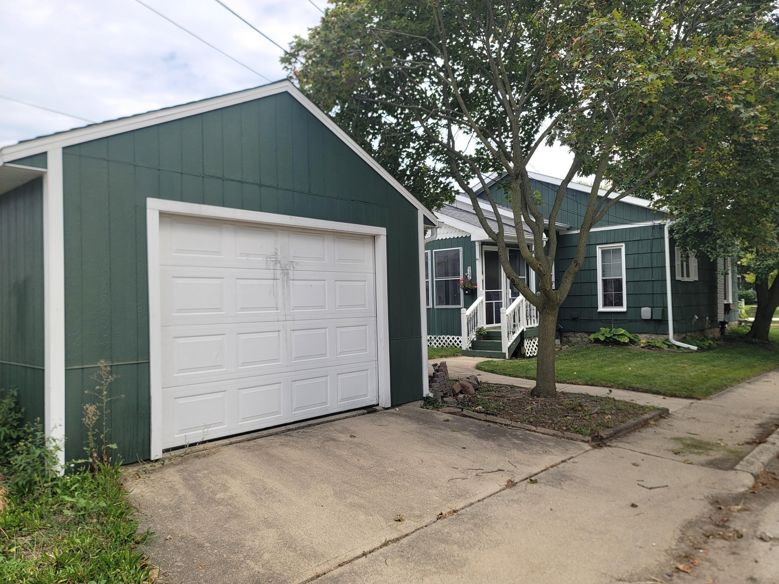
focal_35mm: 25
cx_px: 390
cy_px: 292
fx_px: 563
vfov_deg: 54.9
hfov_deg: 69.4
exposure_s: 1/714
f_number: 1.8
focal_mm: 7
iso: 20
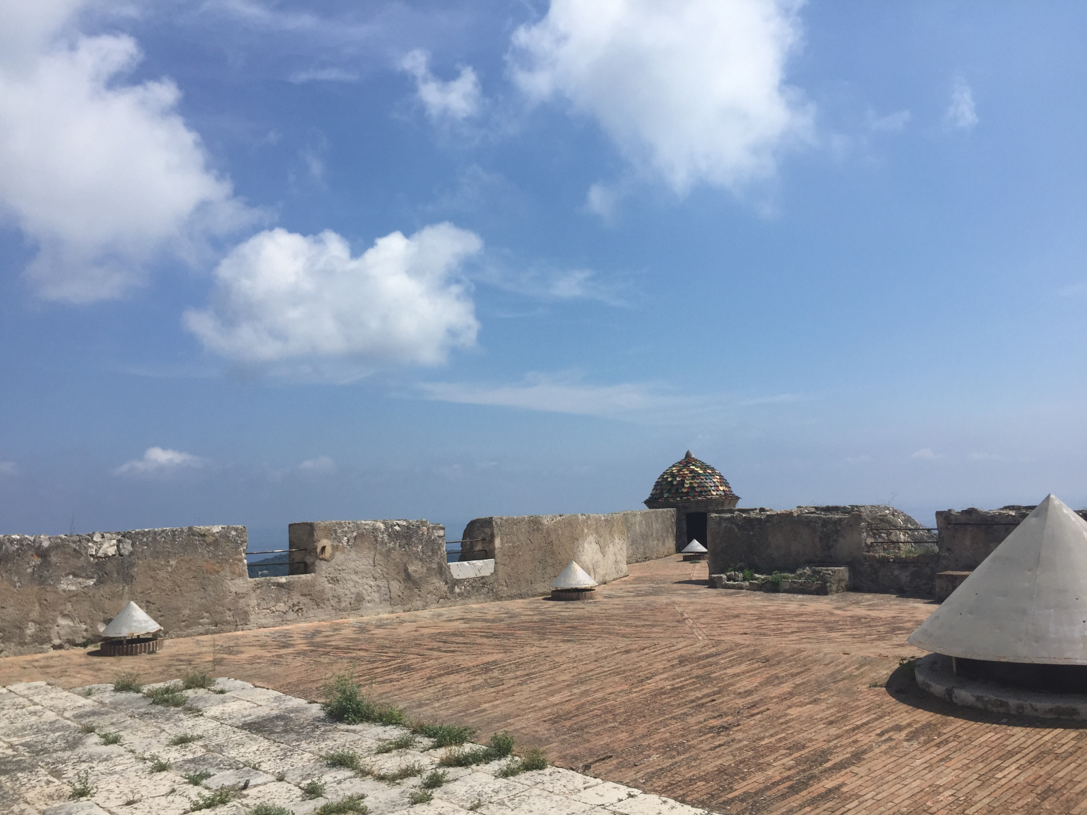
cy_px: 408
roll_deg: +1.7
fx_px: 911
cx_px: 544
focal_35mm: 29
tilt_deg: +5.0
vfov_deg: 48.2
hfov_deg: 61.7
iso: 32
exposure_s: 1/3968
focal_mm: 4.15
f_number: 2.2
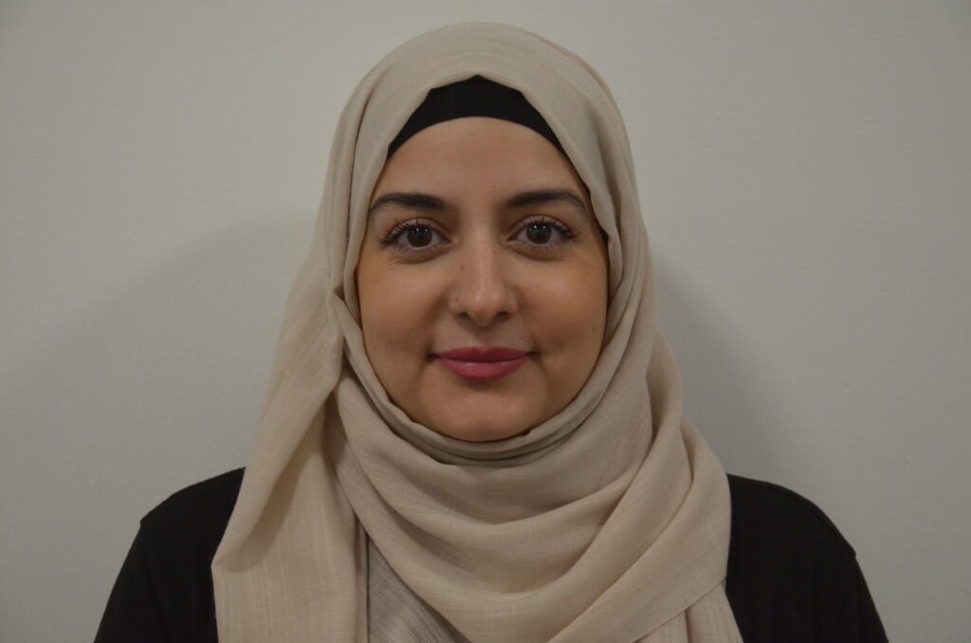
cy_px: 322
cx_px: 486
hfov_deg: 22.0
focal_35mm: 93
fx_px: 2503
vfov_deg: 14.6
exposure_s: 1/125
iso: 1100
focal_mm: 62
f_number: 5.3
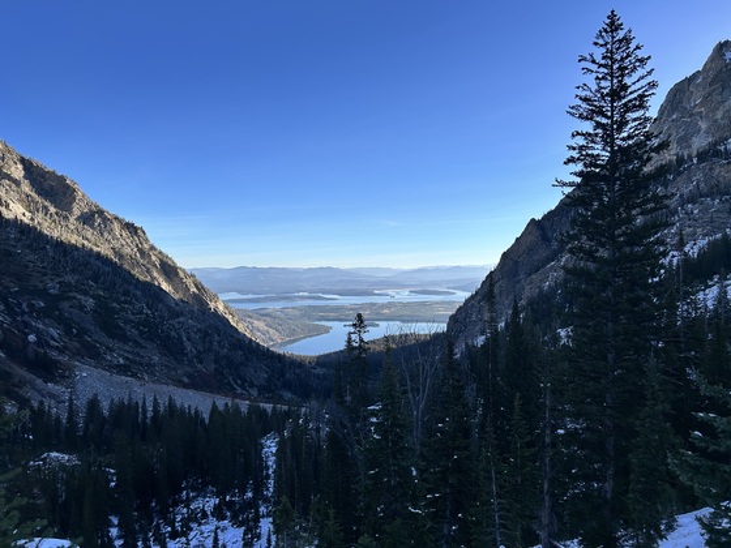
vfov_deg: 53.1
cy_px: 274
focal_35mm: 26
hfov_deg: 67.3
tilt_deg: -0.1
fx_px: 549
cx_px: 366
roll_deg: +0.5
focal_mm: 5.7
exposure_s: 1/2457
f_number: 1.5
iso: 50
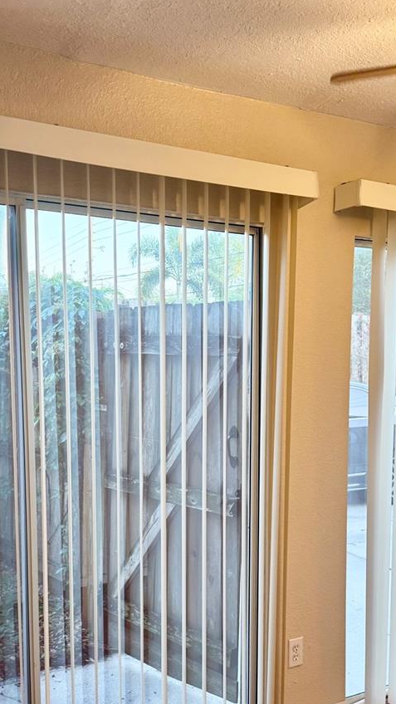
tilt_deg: -8.1
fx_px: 691
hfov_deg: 31.9
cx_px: 227
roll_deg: +0.5
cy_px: 440
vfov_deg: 53.4
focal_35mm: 37
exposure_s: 1/60
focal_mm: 6.76
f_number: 1.78
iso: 160
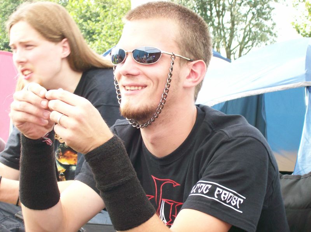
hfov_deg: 22.5
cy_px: 116
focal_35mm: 87
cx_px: 156
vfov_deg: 16.9
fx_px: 781
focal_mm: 14.3
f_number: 4.3
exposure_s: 1/109
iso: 80
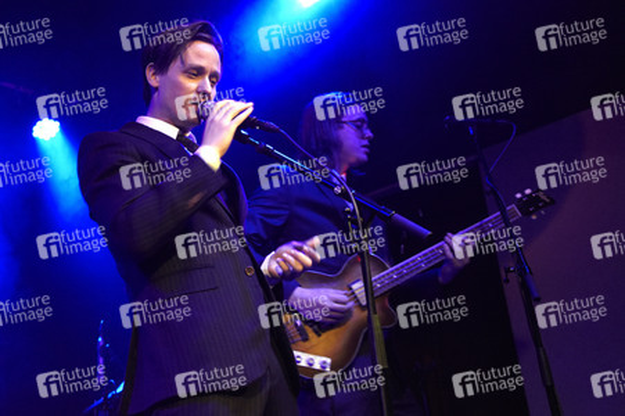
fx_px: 572
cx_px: 312
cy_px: 208
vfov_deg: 39.9
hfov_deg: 57.3
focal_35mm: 33
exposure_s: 1/30
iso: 1250
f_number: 2.8
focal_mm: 22
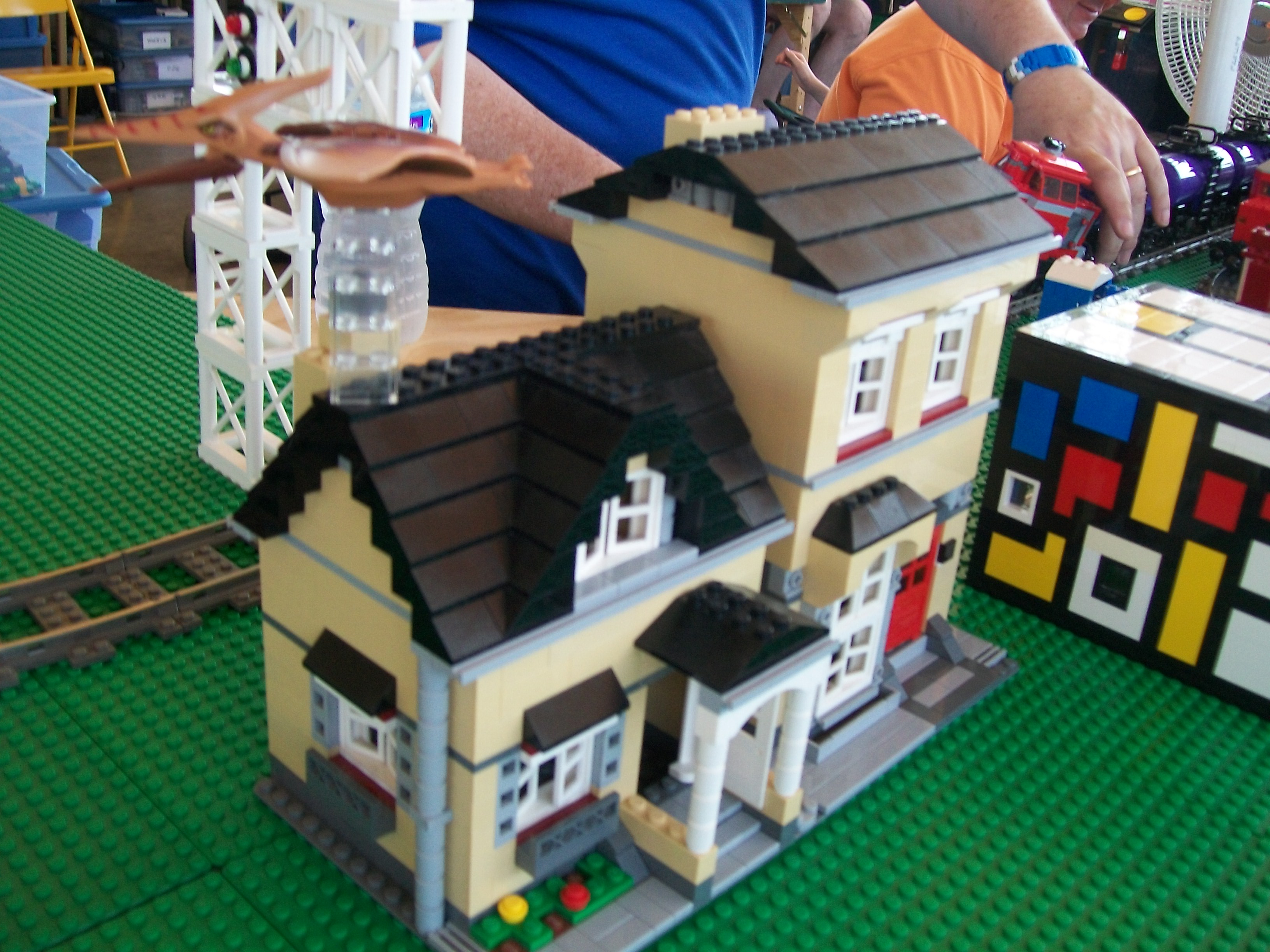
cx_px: 635
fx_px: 1321
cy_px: 476
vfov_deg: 39.7
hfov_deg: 51.4
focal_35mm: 36
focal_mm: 6
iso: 80
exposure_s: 1/100
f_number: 2.7
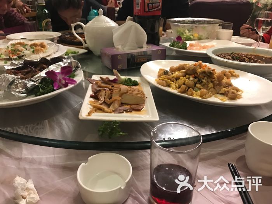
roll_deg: -0.2
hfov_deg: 63.4
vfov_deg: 49.7
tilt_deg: -26.3
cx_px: 136
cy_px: 102
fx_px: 220
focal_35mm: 28
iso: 80
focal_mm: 3.99
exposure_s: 1/17
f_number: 1.8
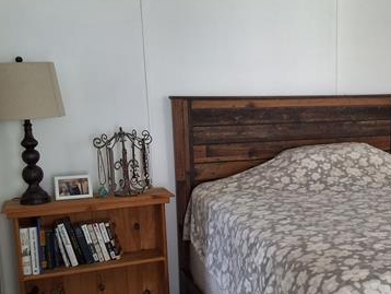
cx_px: 333
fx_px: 565
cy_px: 186
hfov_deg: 36.4
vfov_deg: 29.0
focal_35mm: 50
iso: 64
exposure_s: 1/40
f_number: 1.9
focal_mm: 2.91
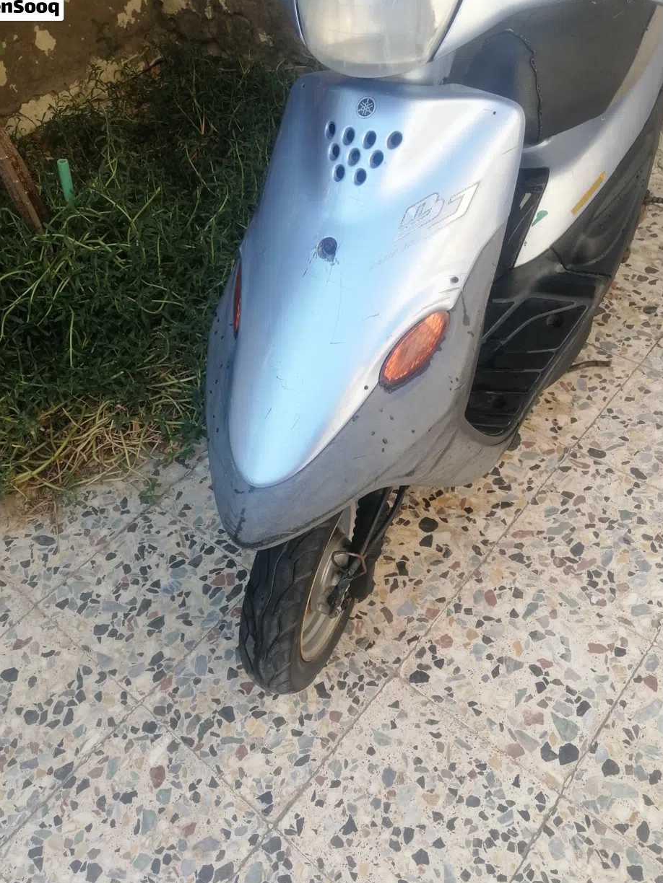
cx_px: 311
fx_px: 741
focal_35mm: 29
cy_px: 444
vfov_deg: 61.7
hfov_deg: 48.2
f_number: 1.8
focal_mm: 3.95
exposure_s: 1/237
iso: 50
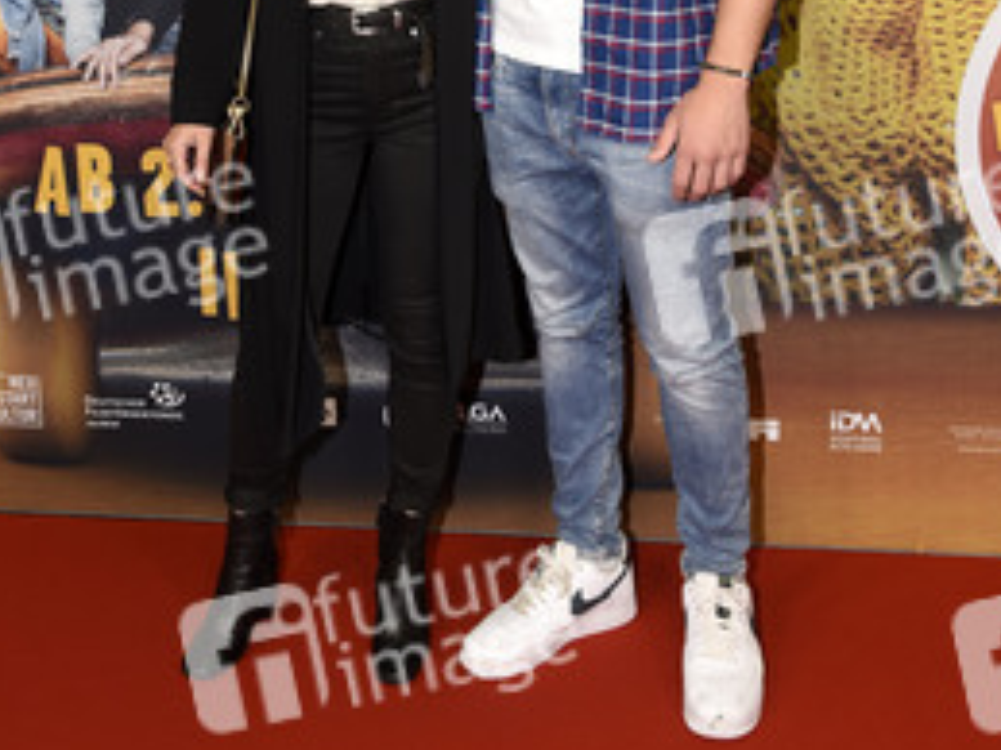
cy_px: 62
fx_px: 1330
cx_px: 491
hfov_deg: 41.3
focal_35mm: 46
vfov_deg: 30.0
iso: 800
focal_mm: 31
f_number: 6.3
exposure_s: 1/125
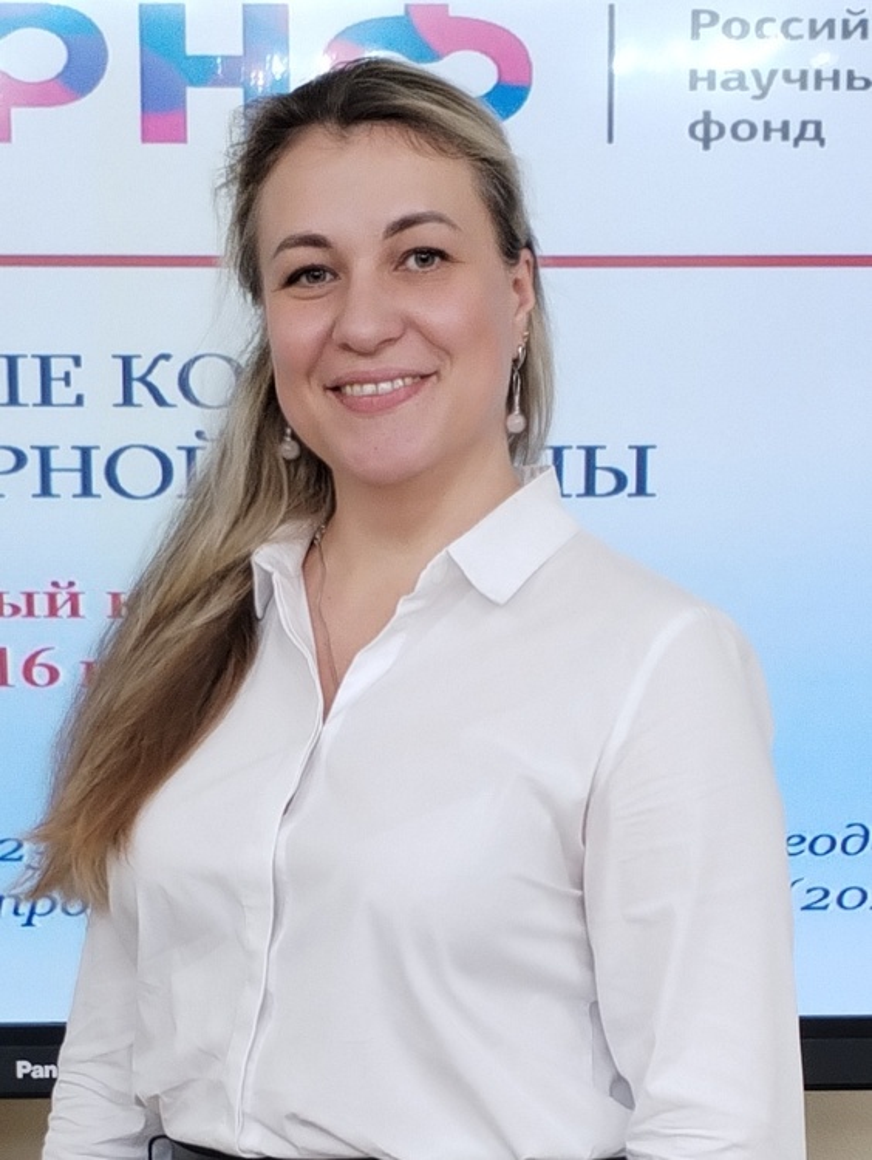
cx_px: 436
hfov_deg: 48.3
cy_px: 580
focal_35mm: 29
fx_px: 972
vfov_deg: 61.6
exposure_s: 1/33.3
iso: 362
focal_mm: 4.75
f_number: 1.8
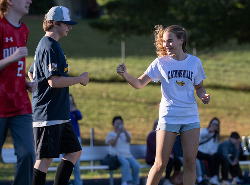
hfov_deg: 6.8
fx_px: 2096
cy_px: 100
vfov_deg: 5.0
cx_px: 155
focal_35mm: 292
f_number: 4
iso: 250
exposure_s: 1/1600
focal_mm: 175
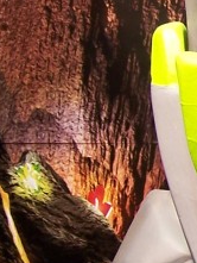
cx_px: 433
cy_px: 181
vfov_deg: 11.2
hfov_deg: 7.9
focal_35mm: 176
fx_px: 1334
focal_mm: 6.3
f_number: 2.8
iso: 80
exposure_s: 1/3
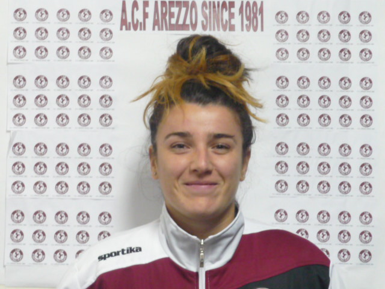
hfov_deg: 19.8
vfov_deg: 14.9
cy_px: 144
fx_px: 1101
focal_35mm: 99
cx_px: 192
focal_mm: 10.2
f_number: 3.7
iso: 400
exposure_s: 1/15
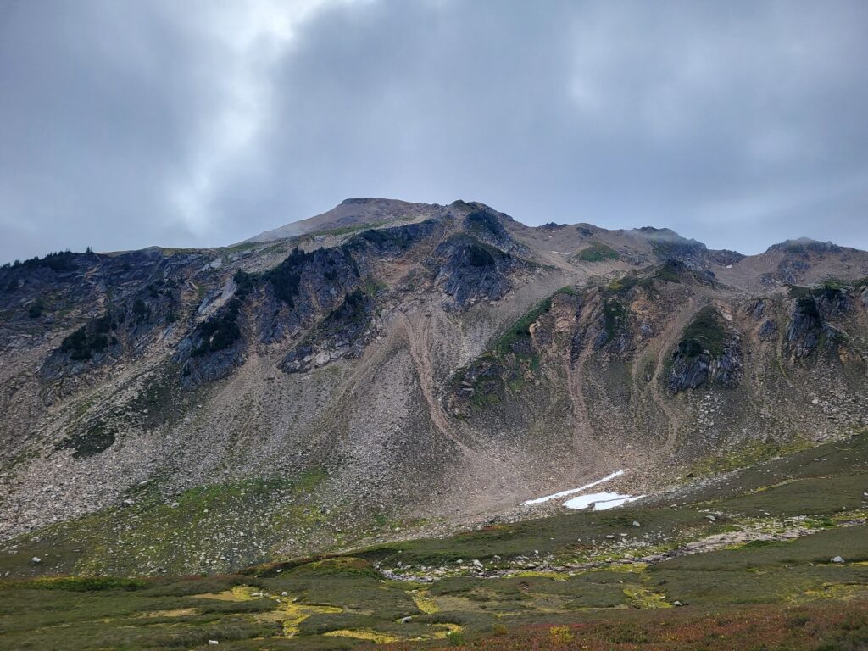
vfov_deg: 53.1
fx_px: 652
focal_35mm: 26
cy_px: 326
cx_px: 434
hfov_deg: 67.3
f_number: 1.8
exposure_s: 1/2000
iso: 40
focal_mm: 5.4
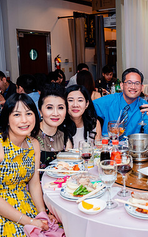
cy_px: 113
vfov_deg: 43.5
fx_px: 297
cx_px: 146
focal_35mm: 46
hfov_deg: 26.5
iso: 640
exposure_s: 1/160
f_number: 3.5
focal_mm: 28
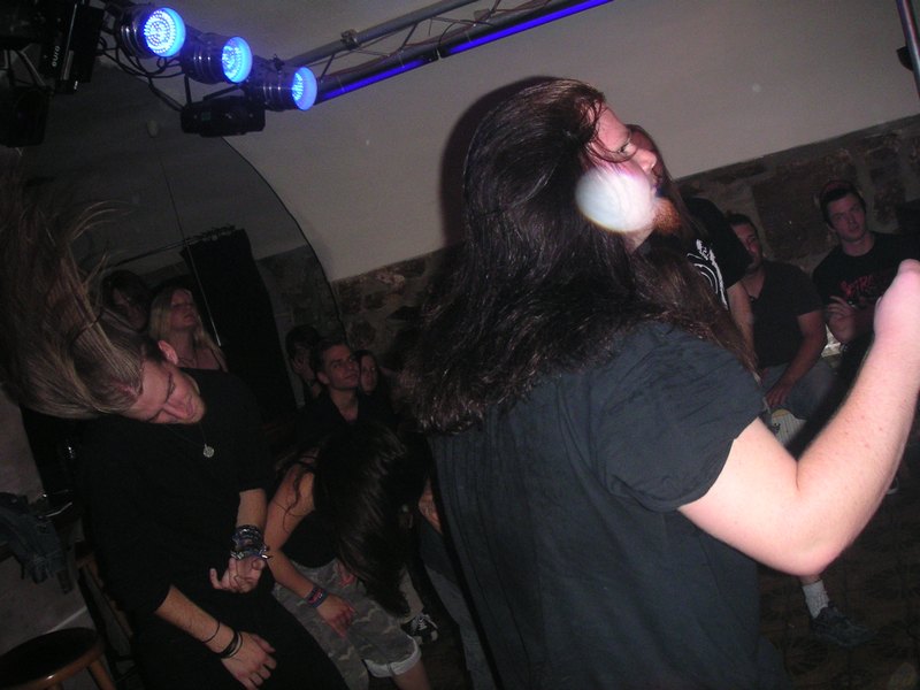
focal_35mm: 37
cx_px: 460
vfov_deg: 38.7
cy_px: 345
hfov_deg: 50.1
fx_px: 983
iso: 160
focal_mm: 5.7
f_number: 2.8
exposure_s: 1/45
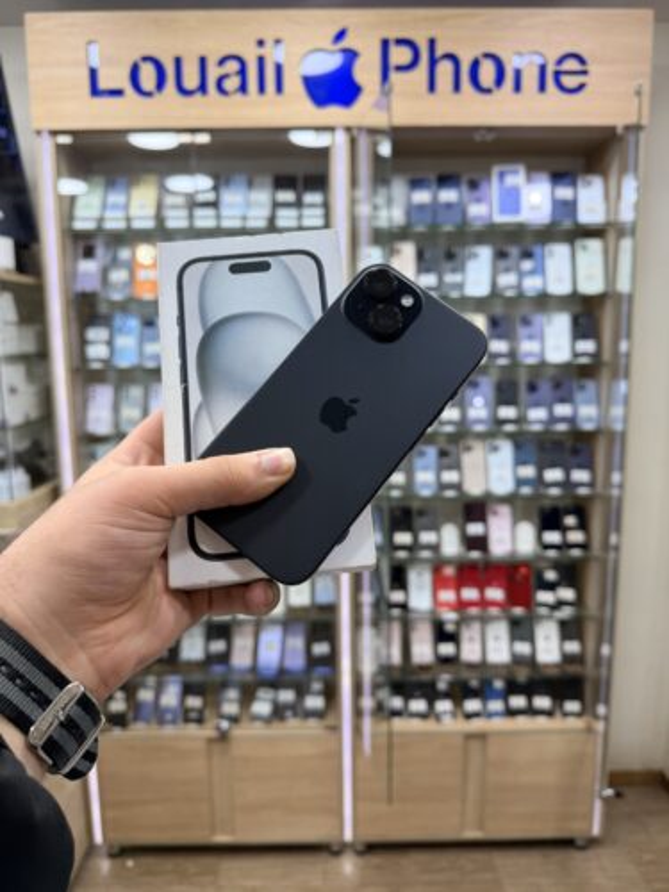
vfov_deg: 71.6
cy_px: 446
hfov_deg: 56.8
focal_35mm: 24
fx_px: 618
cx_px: 334
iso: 50
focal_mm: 6.76
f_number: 1.78
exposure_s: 1/100
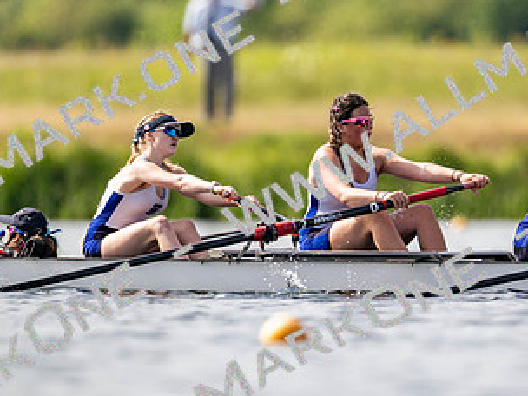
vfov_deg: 1.3
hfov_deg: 1.8
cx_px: 436
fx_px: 16824
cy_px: 242
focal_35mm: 1103
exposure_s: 1/2500
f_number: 4
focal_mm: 600
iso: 160
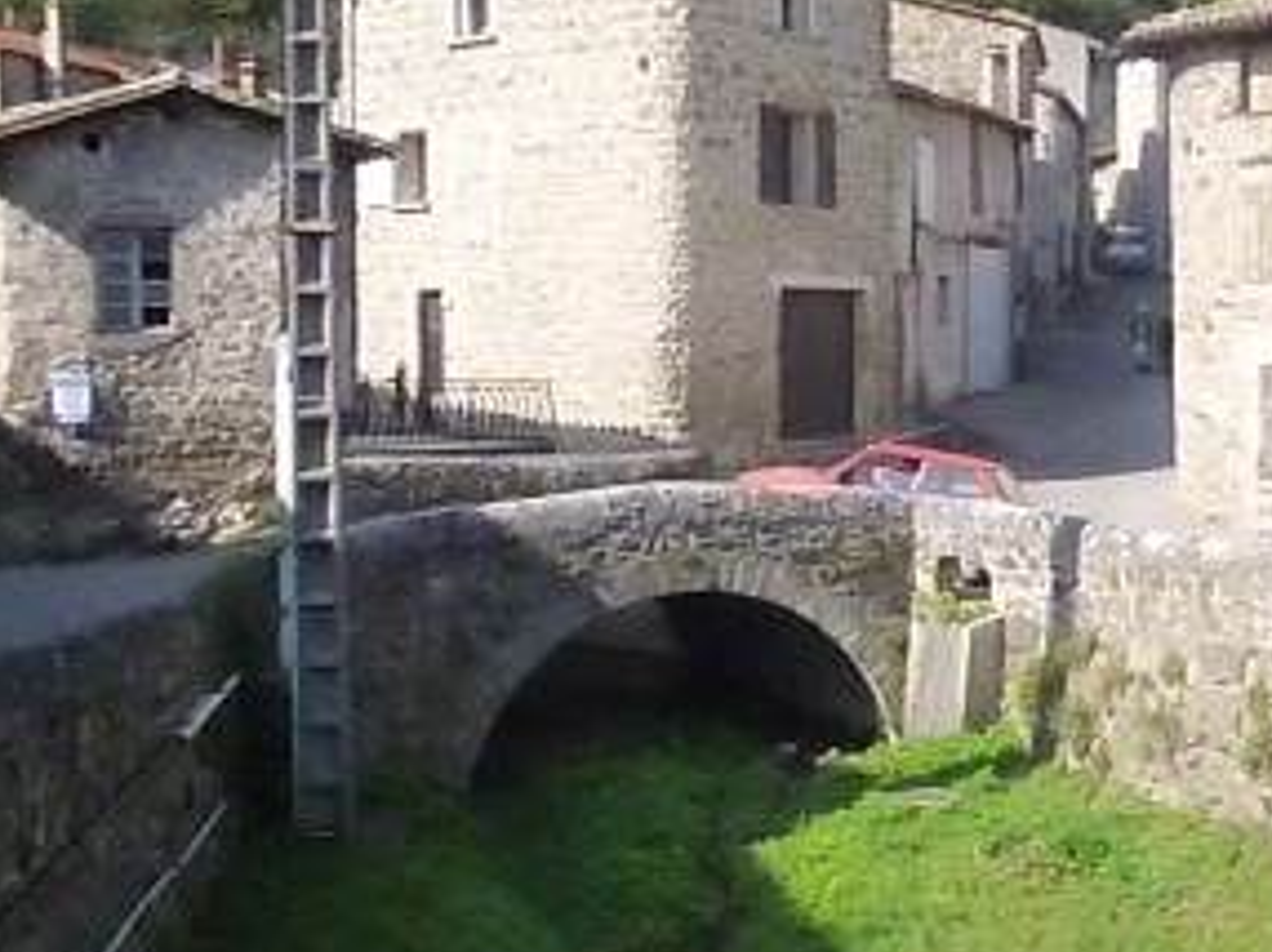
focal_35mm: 56
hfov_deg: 33.6
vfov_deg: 26.1
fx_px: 2056
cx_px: 974
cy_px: 525
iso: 2500
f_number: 9
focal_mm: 4.5
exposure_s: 1/1300
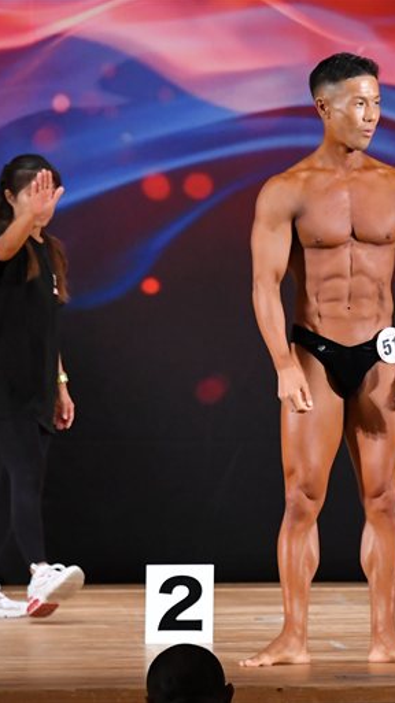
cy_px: 351
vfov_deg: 6.1
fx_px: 6639
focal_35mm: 356
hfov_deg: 3.4
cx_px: 438
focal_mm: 150
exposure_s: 1/400
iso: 4000
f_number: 5.6
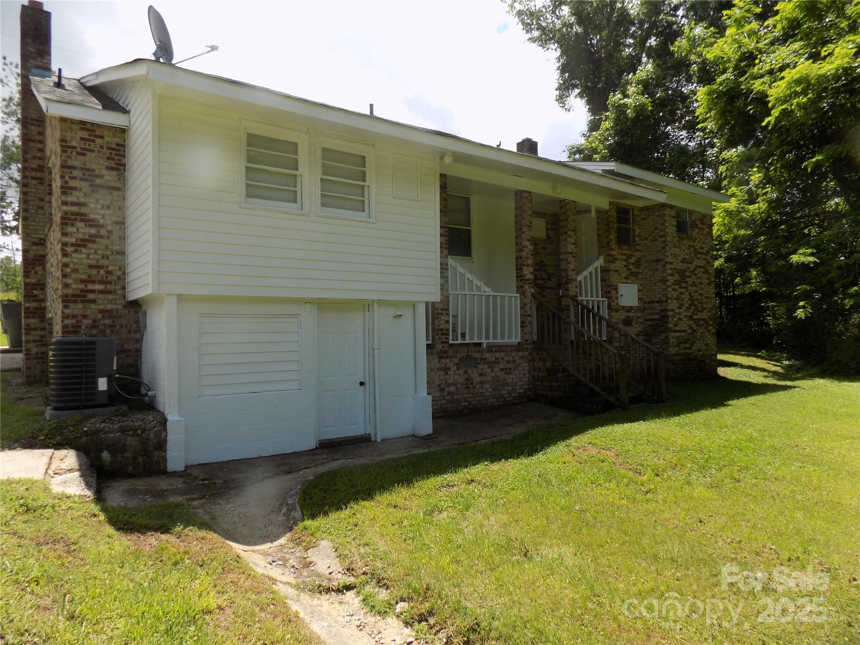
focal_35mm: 23
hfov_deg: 73.9
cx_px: 430
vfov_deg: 58.9
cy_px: 322
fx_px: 571
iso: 80
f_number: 3.1
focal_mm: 4
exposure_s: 1/640
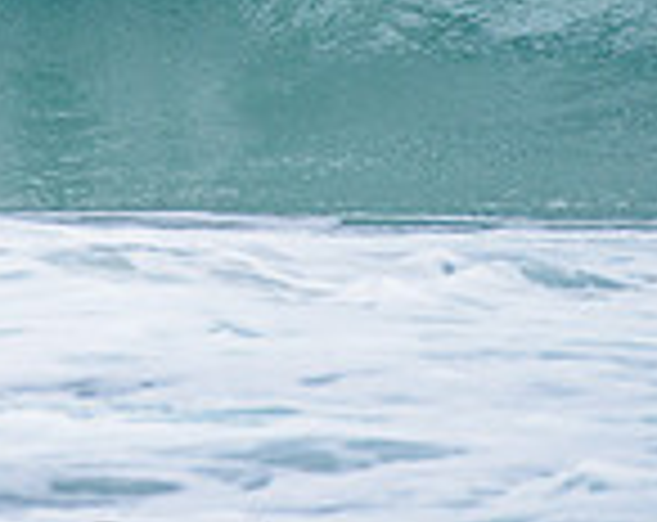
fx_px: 36265
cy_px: -182
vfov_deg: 0.8
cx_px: 68
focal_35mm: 1870
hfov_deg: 1.0
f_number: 5.6
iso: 280
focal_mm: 500
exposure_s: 1/2000
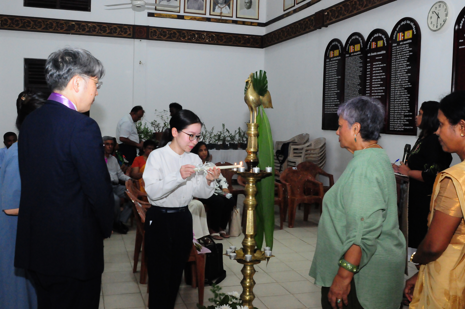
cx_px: 232
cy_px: 154
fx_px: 464
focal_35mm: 36
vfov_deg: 36.8
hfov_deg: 53.2
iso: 3200
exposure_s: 1/160
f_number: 14
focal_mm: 24
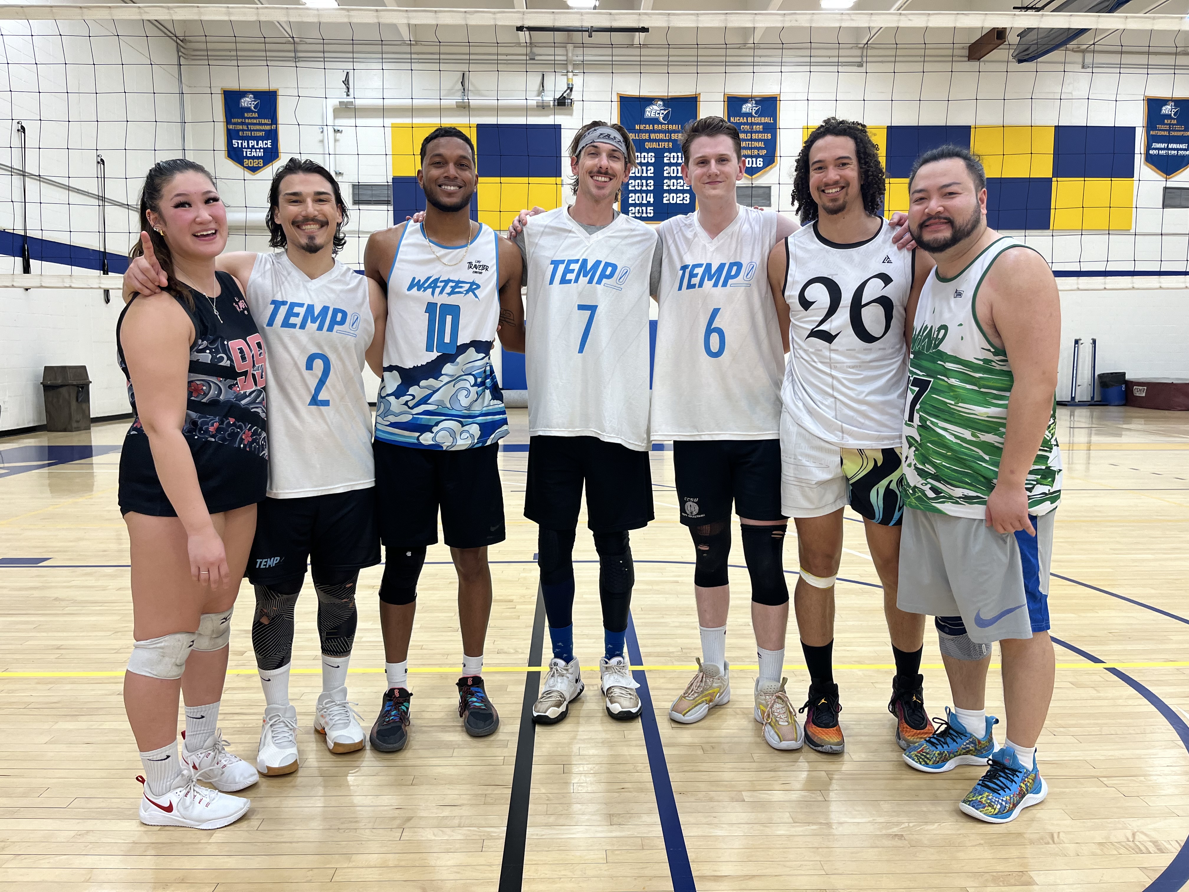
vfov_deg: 53.1
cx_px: 594
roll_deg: -0.9
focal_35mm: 26
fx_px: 893
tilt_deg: -5.5
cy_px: 446
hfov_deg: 67.3
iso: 125
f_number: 1.6
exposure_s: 1/120
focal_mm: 5.1
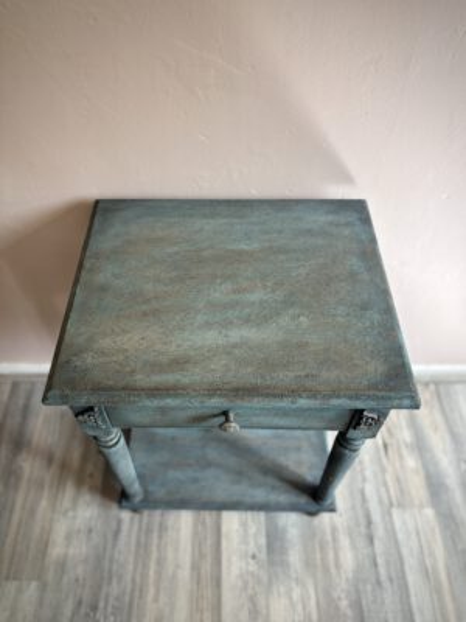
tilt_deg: -51.5
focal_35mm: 26
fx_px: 467
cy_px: 311
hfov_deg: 53.1
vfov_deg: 67.3
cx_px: 233
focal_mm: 5.96
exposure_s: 1/100
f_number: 1.6
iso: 64
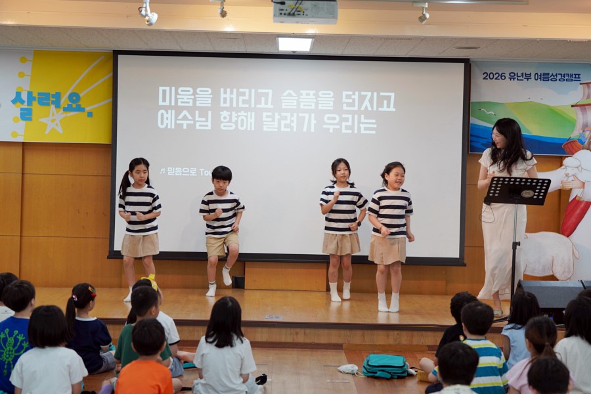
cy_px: 197
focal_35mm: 83
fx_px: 1362
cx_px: 296
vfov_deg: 16.5
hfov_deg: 24.5
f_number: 4
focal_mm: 83
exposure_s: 1/160
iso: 800
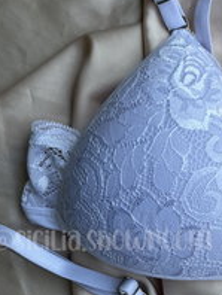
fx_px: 597
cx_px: 289
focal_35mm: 70
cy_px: 236
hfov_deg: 19.4
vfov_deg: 27.2
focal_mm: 5.1
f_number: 1.6
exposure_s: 1/271
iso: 40
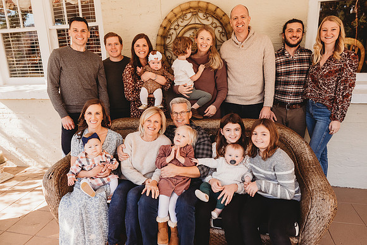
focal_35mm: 24
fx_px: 245
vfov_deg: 53.2
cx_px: 184
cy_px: 122
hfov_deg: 73.7
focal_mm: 24
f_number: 4.5
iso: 250
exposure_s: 1/200
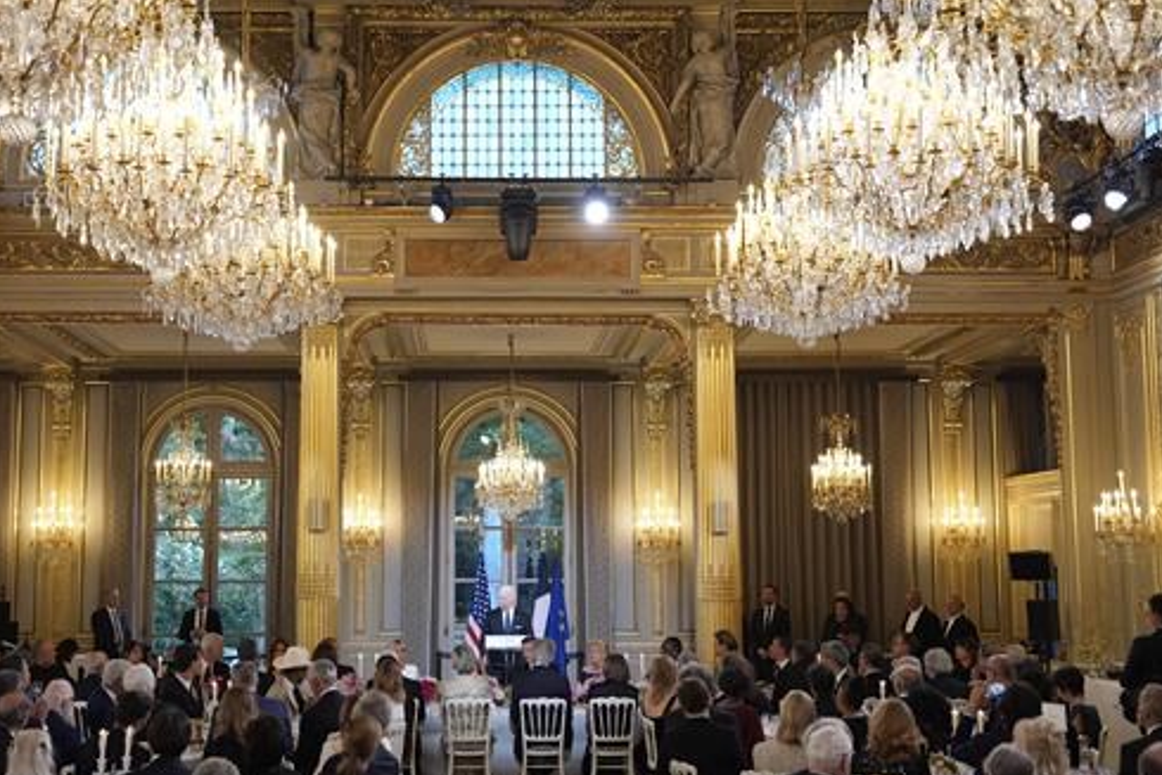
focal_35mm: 61
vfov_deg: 22.2
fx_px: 1969
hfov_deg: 32.8
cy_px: 319
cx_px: 500
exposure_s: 1/400
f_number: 3.5
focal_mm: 46
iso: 2000
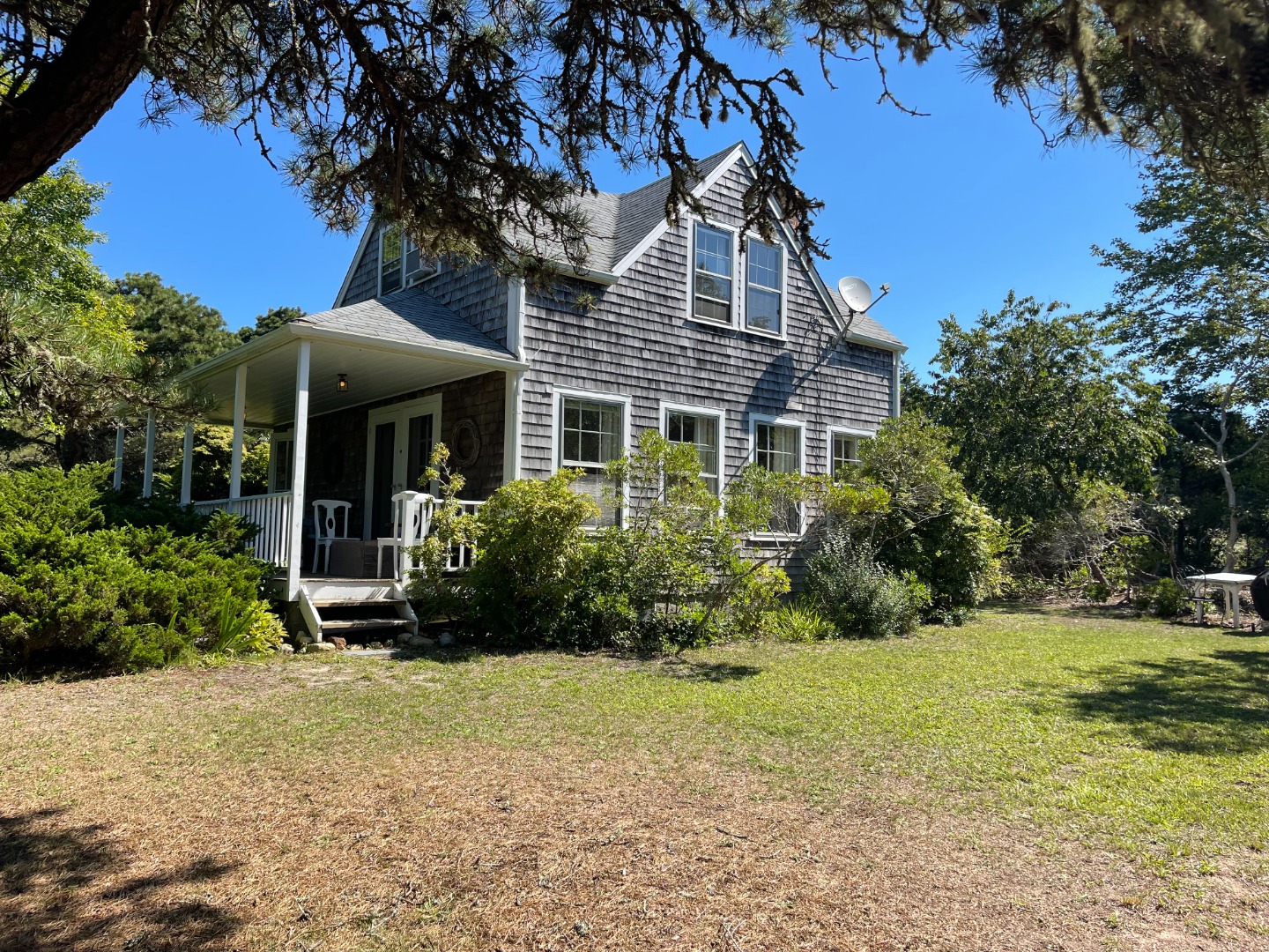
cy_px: 476
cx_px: 634
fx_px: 916
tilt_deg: +5.5
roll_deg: -1.1
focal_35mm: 25
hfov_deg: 69.4
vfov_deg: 54.9
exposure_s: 1/1976
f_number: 1.6
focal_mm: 5.1
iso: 32
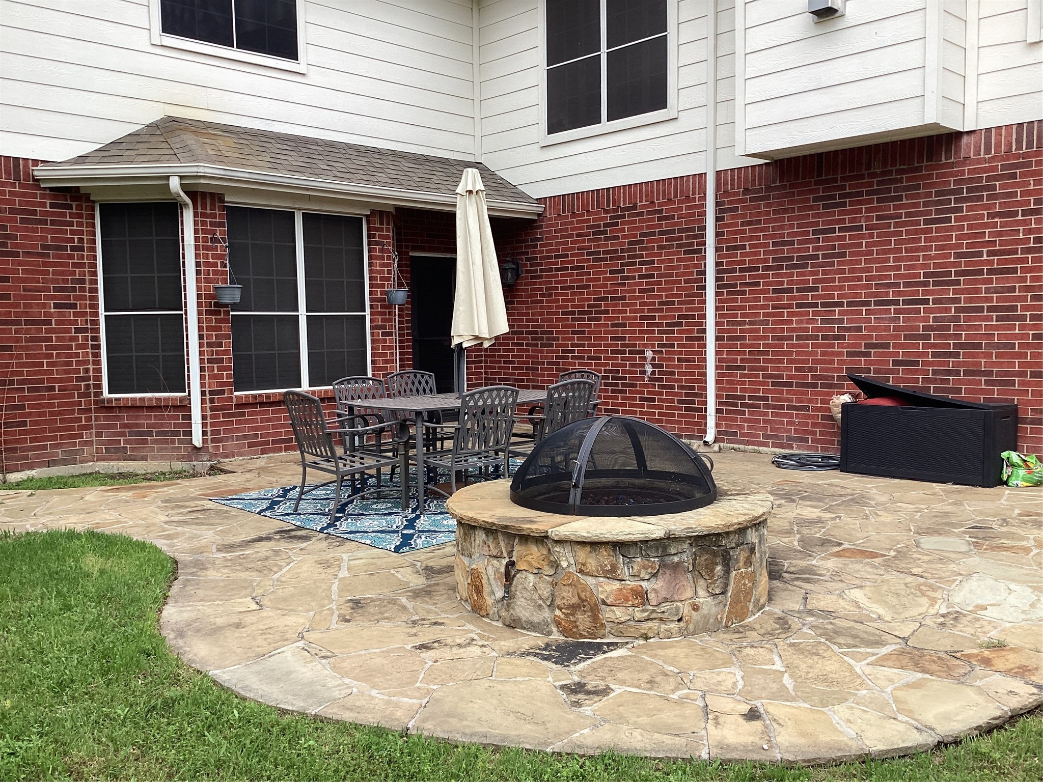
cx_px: 522
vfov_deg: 45.4
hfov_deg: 58.4
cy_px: 391
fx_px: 934
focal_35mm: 31
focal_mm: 3.3
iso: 25
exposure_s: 1/248
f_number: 2.4
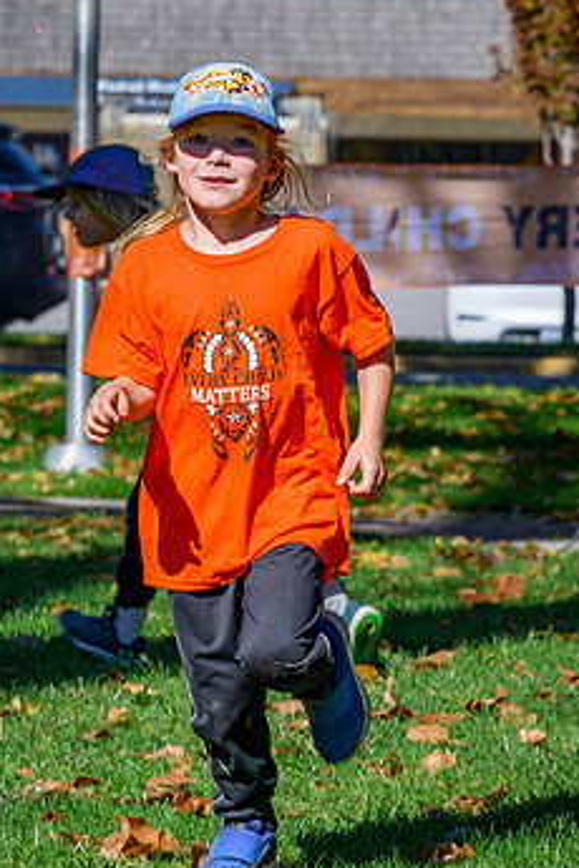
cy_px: 398
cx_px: 290
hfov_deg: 5.8
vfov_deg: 8.8
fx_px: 5669
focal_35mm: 235
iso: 160
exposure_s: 1/500
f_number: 8
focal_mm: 120
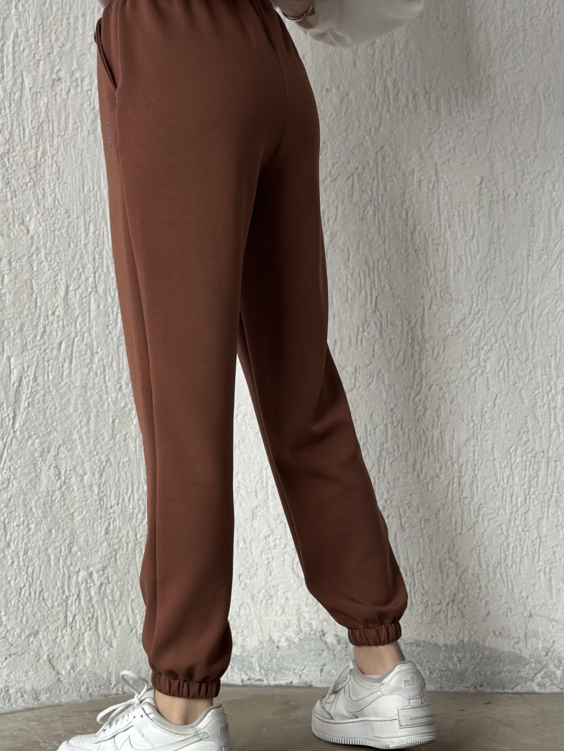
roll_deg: +0.9
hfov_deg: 24.0
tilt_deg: +1.4
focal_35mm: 61
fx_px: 1325
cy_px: 342
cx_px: 250
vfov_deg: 31.7
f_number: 1.78
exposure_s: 1/60
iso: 250
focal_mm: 6.86
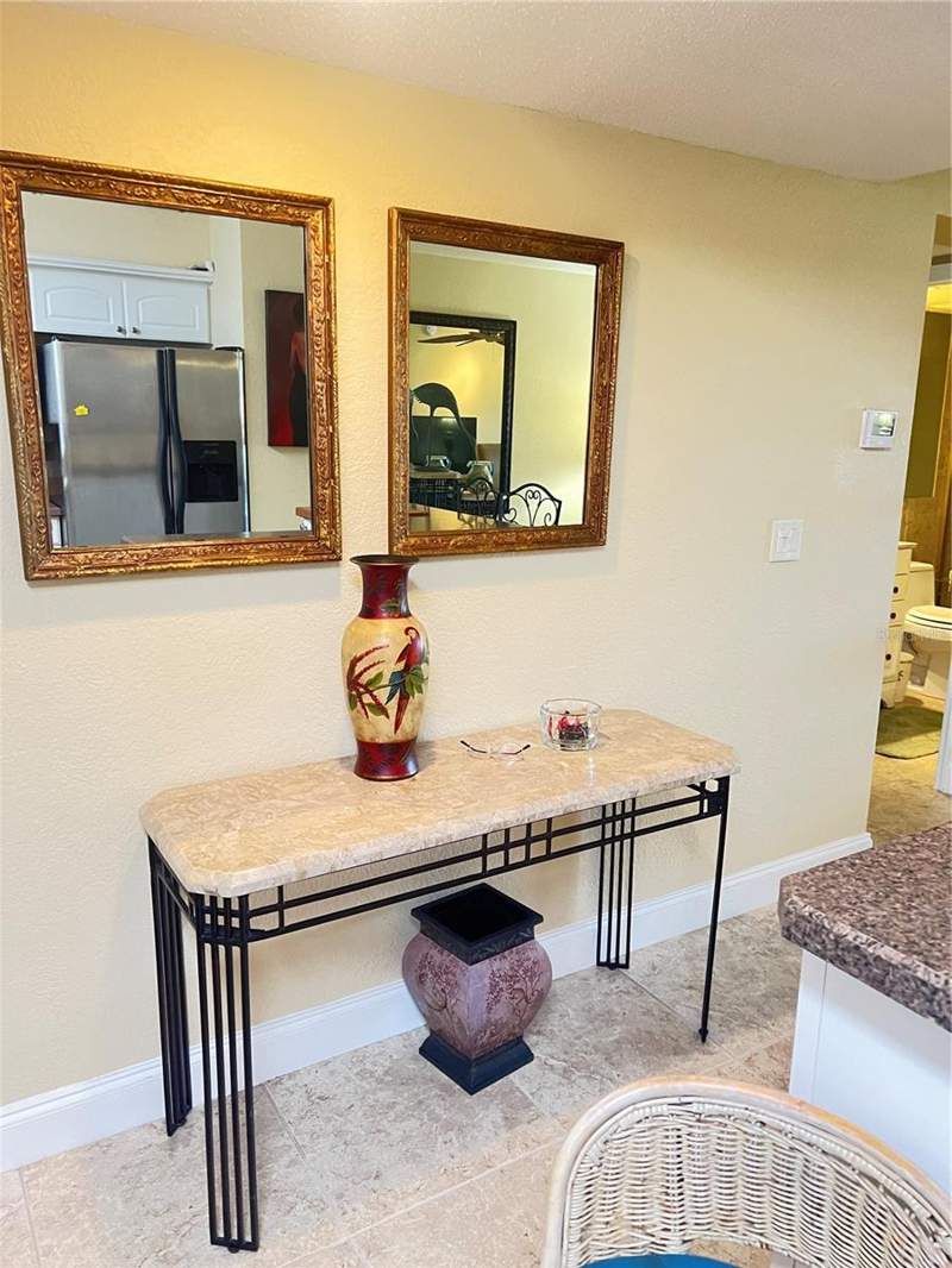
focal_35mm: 26
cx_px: 476
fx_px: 953
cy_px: 634
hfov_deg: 53.1
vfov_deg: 67.3
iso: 320
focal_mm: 5.7
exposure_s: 1/60
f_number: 1.5
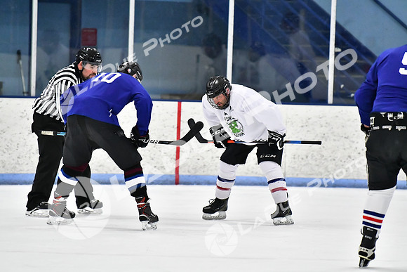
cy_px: 136
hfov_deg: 6.9
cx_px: 204
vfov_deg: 4.6
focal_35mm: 300
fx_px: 3392
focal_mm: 200
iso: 6400
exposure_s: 1/1250
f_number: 3.2
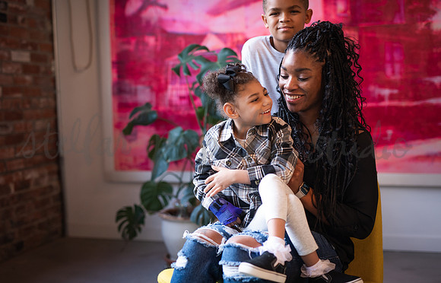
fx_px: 638
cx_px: 211
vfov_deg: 25.0
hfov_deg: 38.1
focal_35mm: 53
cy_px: 153
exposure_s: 1/160
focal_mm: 50
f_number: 2
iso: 1250
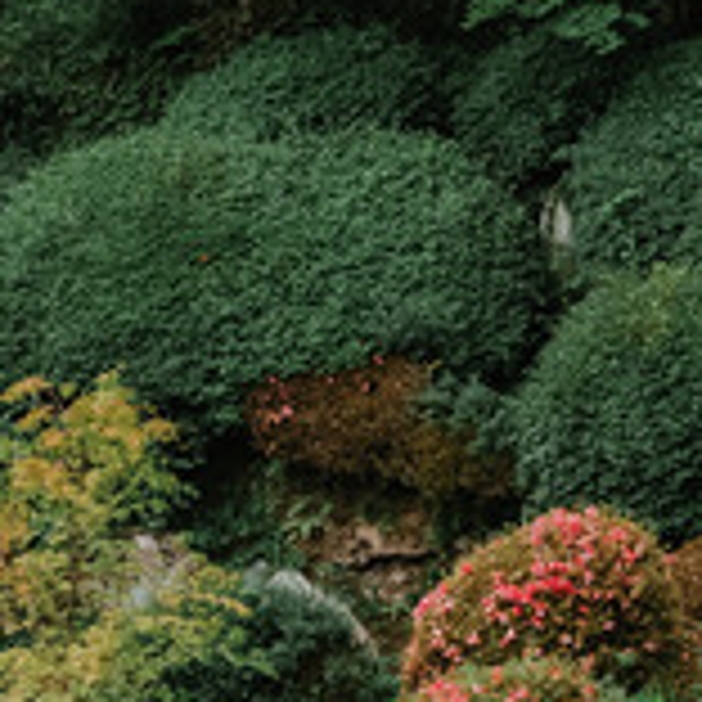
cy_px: 819
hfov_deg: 10.7
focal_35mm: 149
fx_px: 3419
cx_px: -738
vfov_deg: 11.5
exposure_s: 1/50
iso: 50
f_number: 6.3
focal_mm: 35
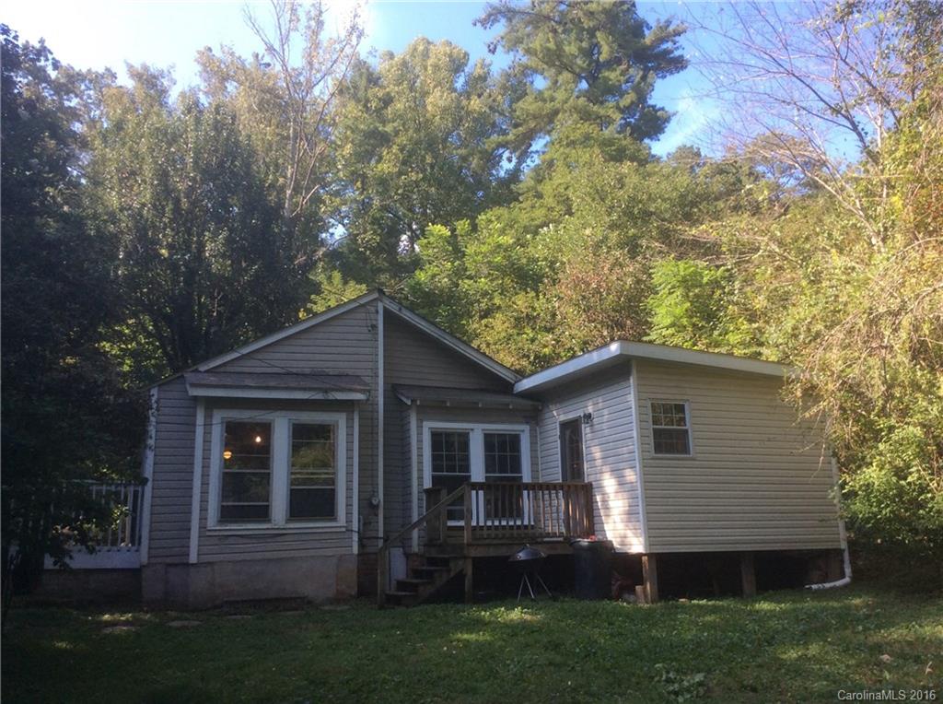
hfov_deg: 56.9
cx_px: 472
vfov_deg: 44.0
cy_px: 352
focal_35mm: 32
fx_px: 870
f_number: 2.4
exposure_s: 1/292
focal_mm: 3.3
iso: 32
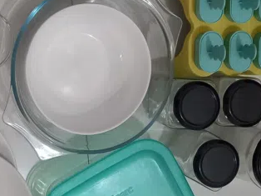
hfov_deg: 36.4
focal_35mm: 51
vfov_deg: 27.8
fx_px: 384
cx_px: 57
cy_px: 34
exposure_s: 1/25
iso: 400
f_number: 2
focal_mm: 4.6
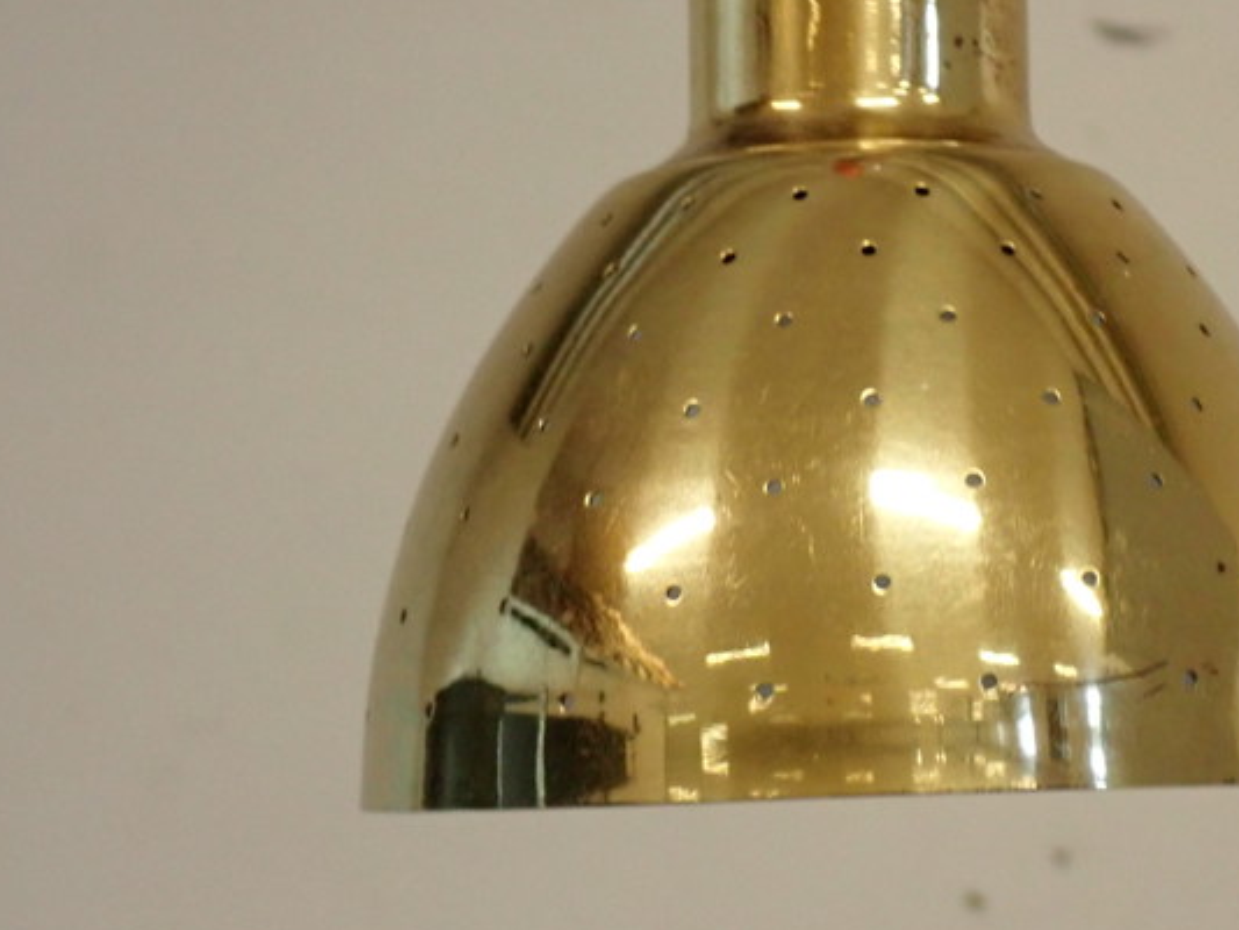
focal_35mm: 75
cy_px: 246
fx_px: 2685
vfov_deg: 19.5
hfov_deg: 25.7
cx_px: 902
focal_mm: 8.79
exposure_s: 1/30
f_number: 3.8
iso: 800
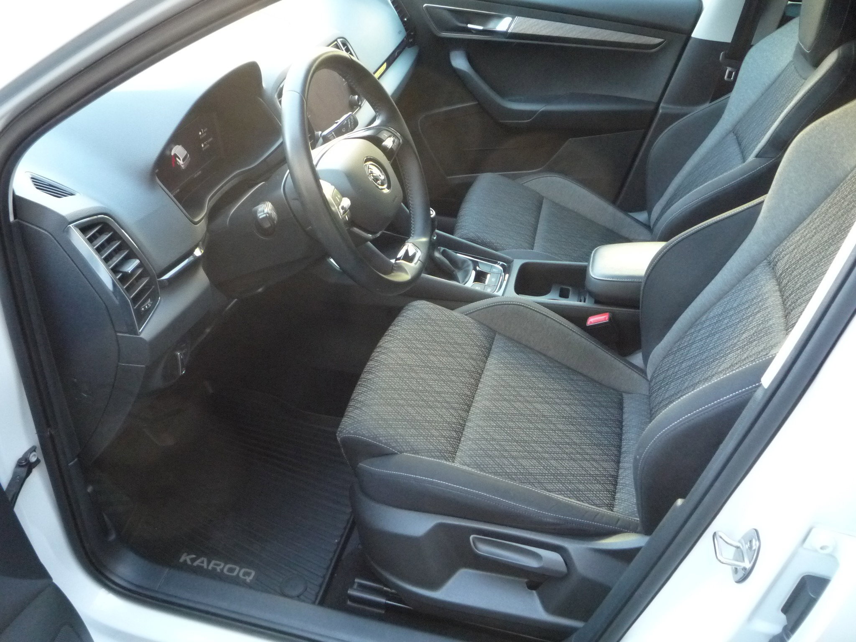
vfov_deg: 46.8
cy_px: 321
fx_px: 742
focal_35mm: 30
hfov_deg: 60.0
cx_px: 428
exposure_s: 1/20
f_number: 3.3
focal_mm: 5.2
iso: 400
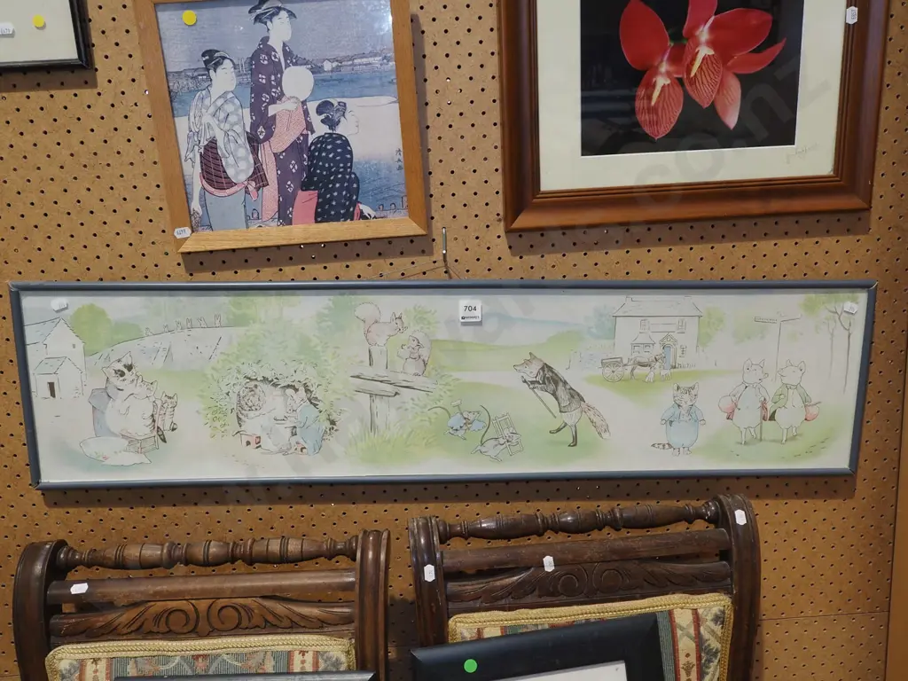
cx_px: 454
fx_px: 839
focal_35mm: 32
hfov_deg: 56.8
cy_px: 340
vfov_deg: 44.2
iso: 1600
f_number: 5.6
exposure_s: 1/100
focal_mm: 16
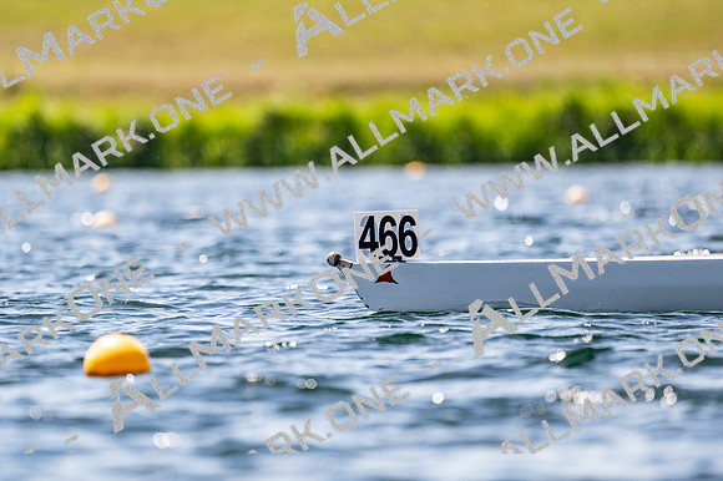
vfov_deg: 2.3
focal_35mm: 600
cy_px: 240
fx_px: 12043
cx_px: 362
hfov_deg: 3.4
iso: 200
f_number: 4.5
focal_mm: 400
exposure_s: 1/2500
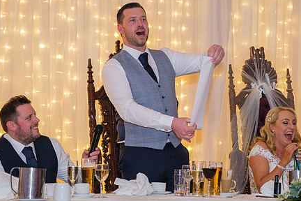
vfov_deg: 11.2
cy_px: 89
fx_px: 1020
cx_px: 173
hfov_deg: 16.8
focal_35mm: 122
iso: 1600
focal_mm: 55
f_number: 3.2
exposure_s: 1/160
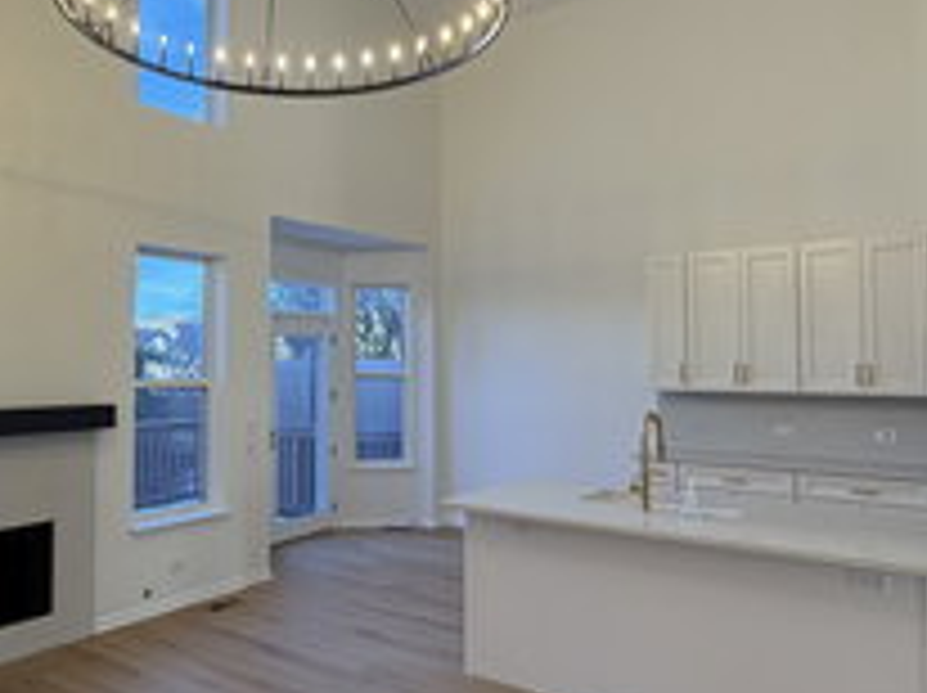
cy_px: 324
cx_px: 380
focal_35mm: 29
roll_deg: -0.1
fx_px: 776
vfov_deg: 48.1
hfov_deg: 61.3
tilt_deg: +3.8
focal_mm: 2.22
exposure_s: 1/120
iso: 80
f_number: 2.2
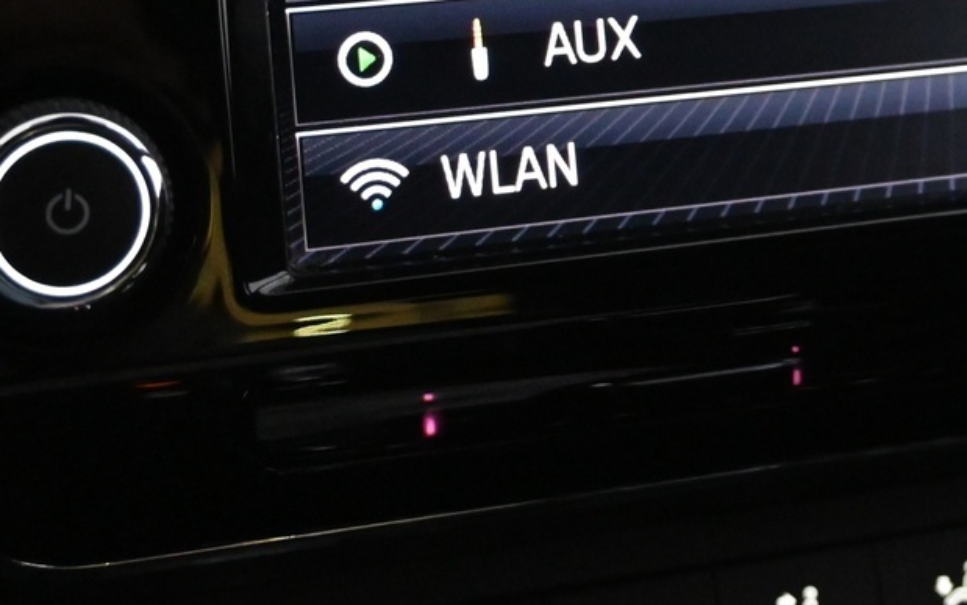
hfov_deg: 19.6
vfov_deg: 12.2
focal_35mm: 104
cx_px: 880
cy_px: -222
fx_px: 2741
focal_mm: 26
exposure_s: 1/40
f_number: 4.5
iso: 5000
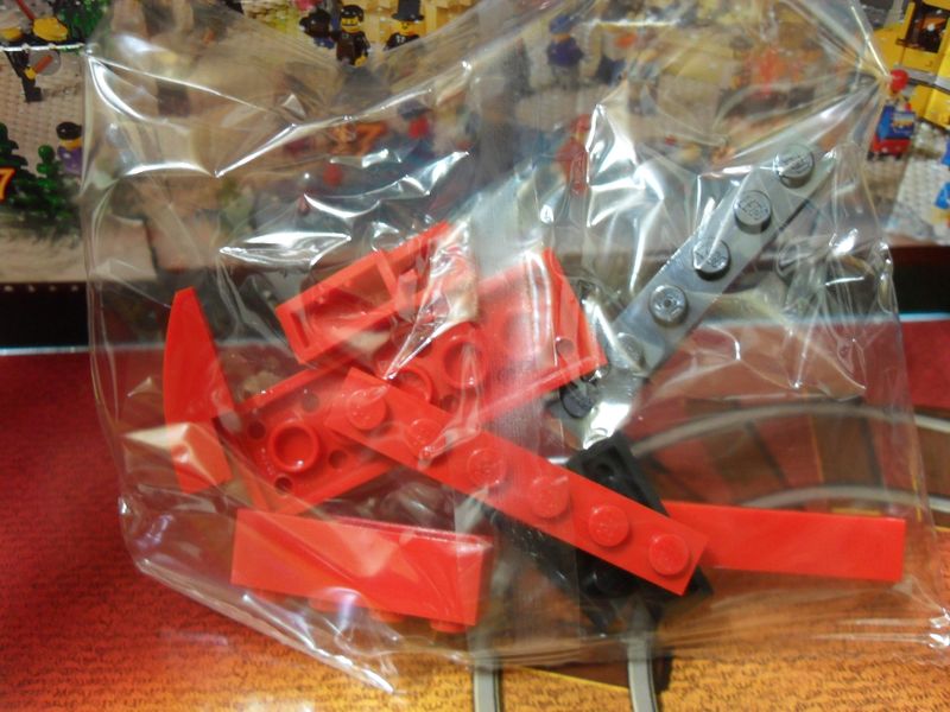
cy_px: 356
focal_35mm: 35
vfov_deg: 40.7
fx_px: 961
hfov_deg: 52.6
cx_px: 475
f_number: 2.8
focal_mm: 6.2
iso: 200
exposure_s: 1/4
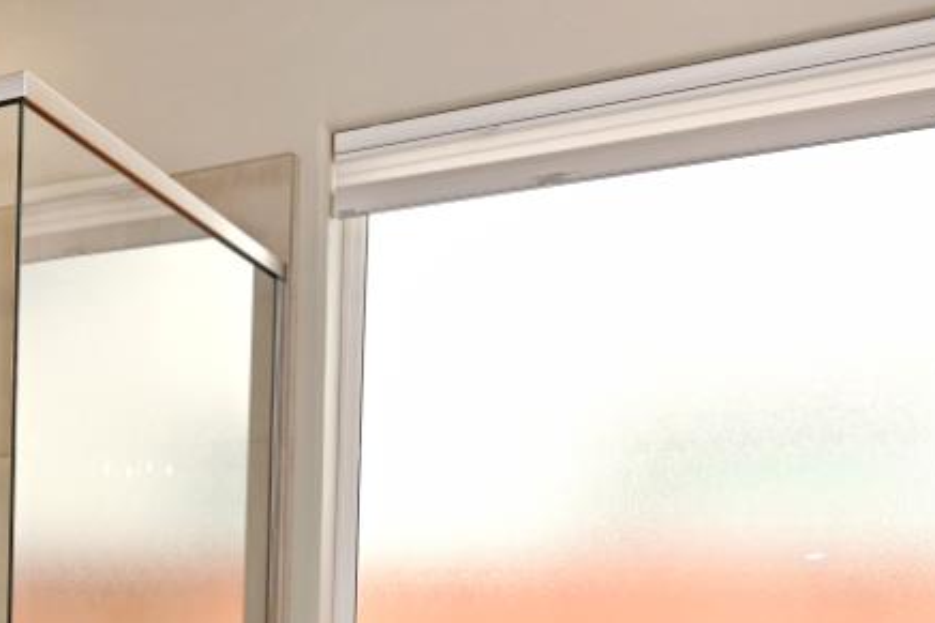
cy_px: 621
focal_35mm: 48
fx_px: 1246
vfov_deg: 26.6
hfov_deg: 33.8
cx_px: -169
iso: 180
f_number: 5.6
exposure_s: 1/125
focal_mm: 14
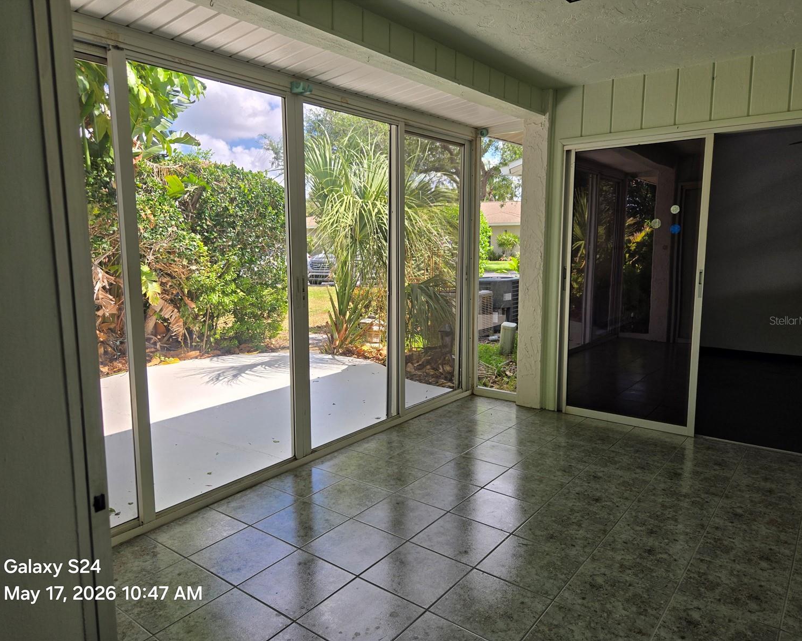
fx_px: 570
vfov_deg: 58.8
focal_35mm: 24
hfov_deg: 70.3
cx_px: 392
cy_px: 320
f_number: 1.8
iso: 25
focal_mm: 5.4
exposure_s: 1/488
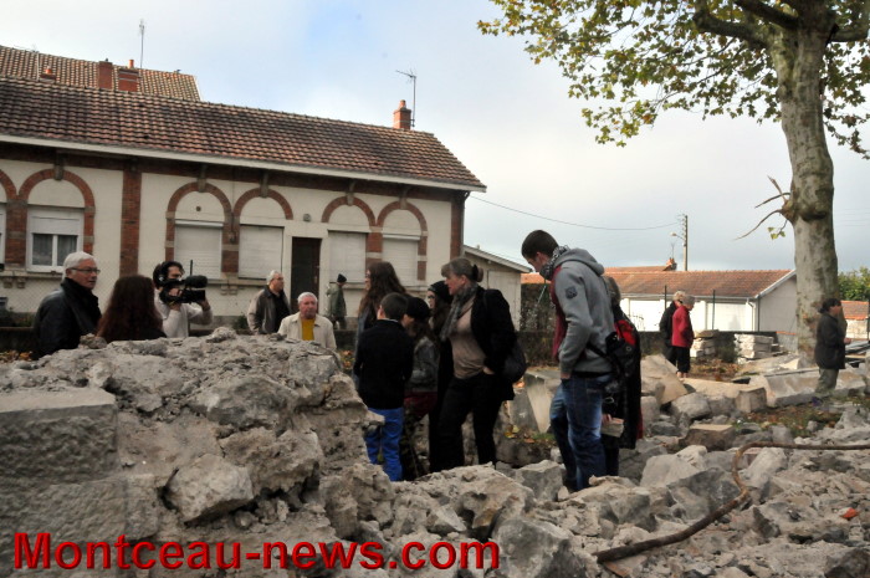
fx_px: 652
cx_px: 435
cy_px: 289
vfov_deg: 47.8
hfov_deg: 67.4
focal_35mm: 27
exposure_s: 1/1000
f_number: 18
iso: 3200
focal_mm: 18
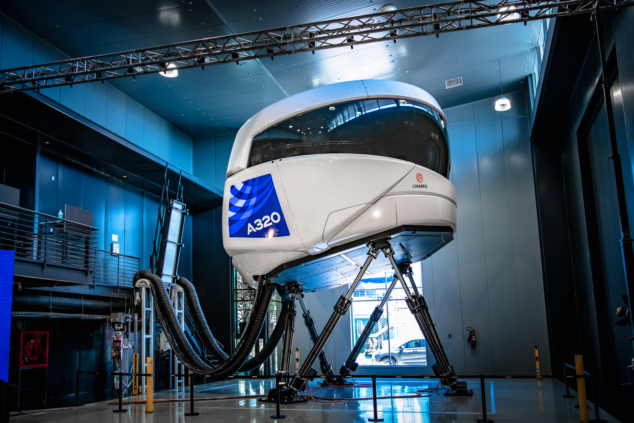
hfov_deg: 60.3
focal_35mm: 31
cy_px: 212
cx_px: 317
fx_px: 546
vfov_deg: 42.3
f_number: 5
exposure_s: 1/160
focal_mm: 31
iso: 2000
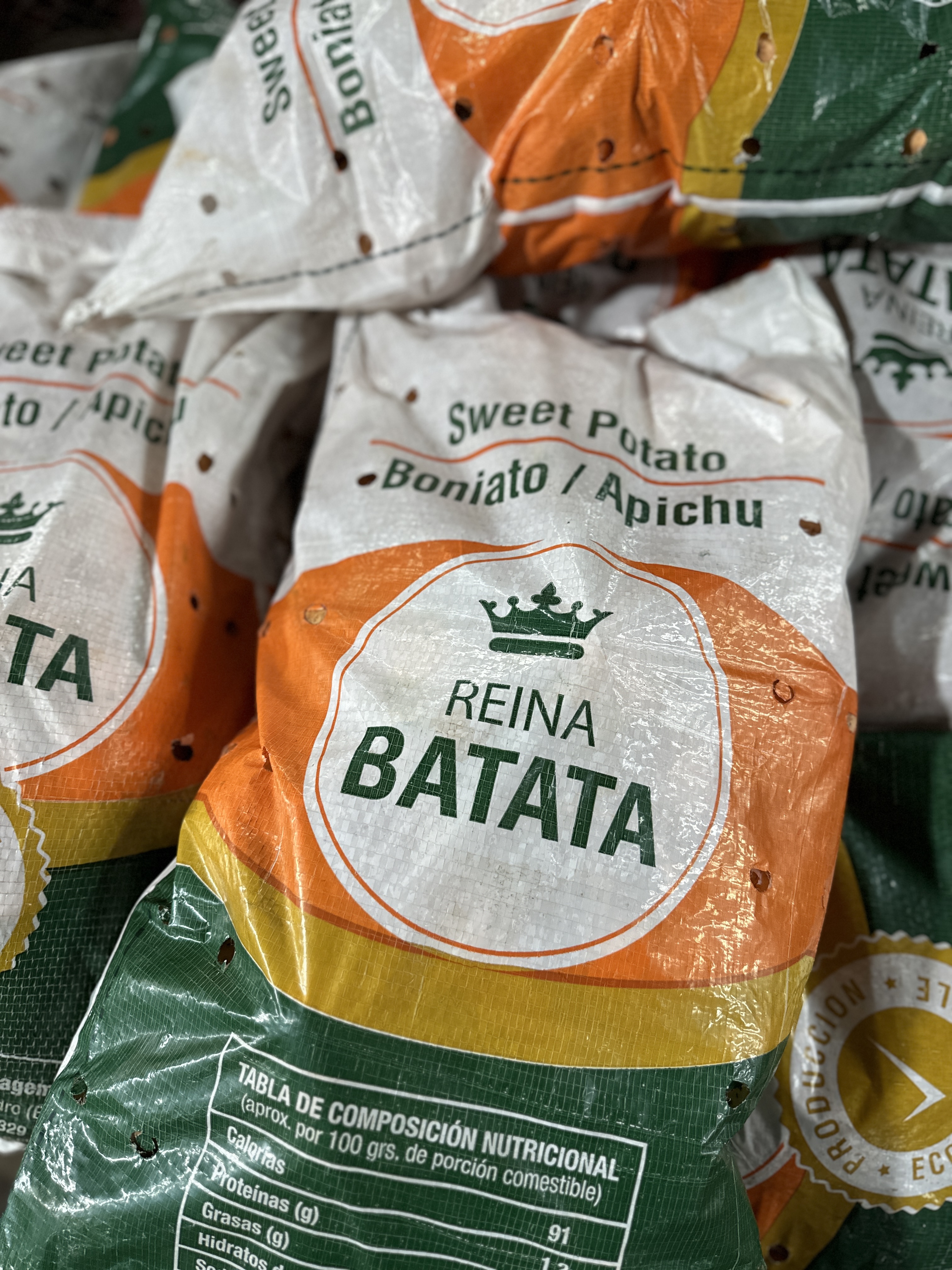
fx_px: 880
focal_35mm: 24
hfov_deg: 56.8
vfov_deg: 71.6
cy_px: 635
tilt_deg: -67.7
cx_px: 476
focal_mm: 6.86
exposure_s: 1/50
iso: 200
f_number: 1.78
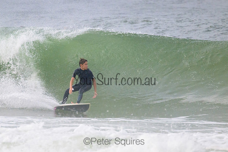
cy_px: 79
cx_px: 90
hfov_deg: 2.1
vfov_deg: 1.4
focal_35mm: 998
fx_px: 6321
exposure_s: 1/3200
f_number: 11
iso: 3600
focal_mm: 800
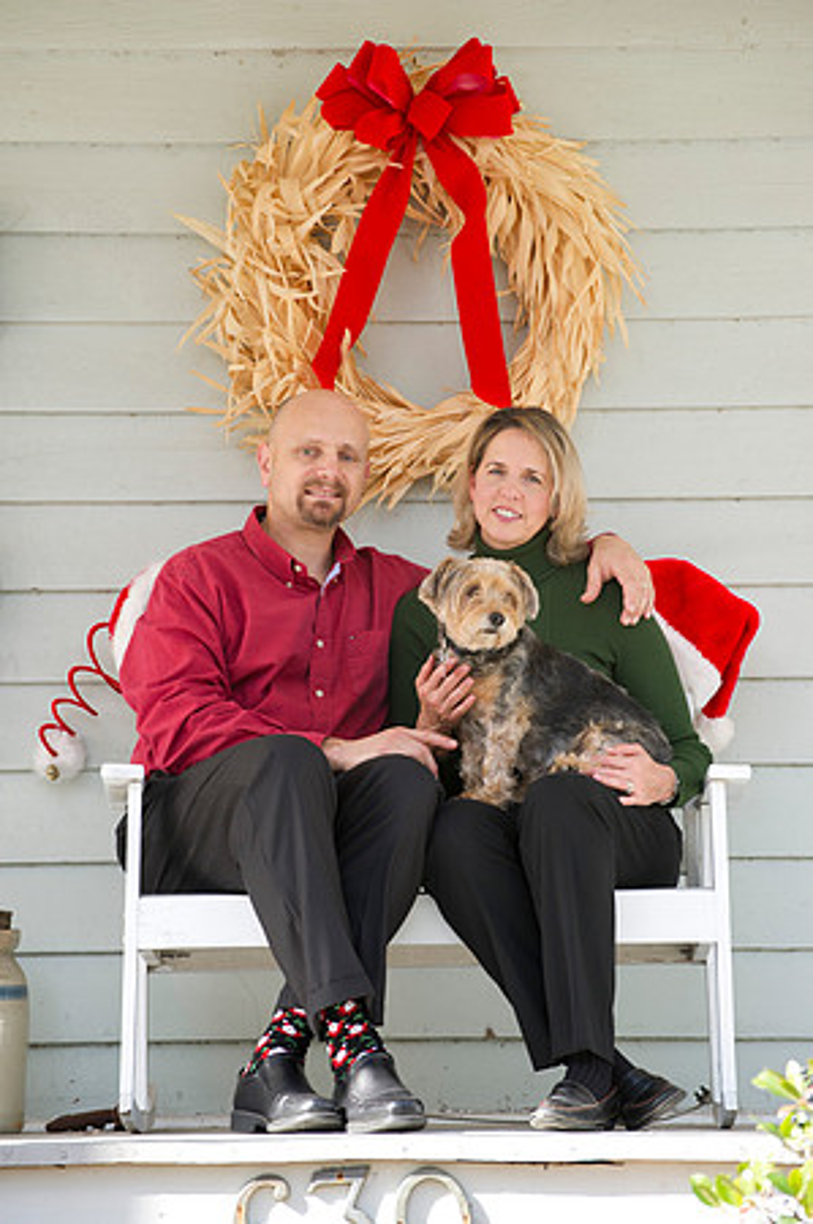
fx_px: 6451
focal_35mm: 190
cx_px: 406
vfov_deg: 10.8
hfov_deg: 7.2
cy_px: 612
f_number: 5.6
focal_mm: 190
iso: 200
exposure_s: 1/100
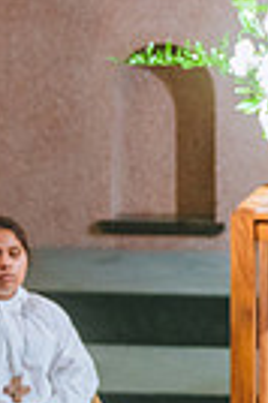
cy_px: 425
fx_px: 11777
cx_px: -457
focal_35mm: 1052
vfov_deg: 2.0
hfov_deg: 1.3
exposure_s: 1/80
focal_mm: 200
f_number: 2.8
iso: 1600
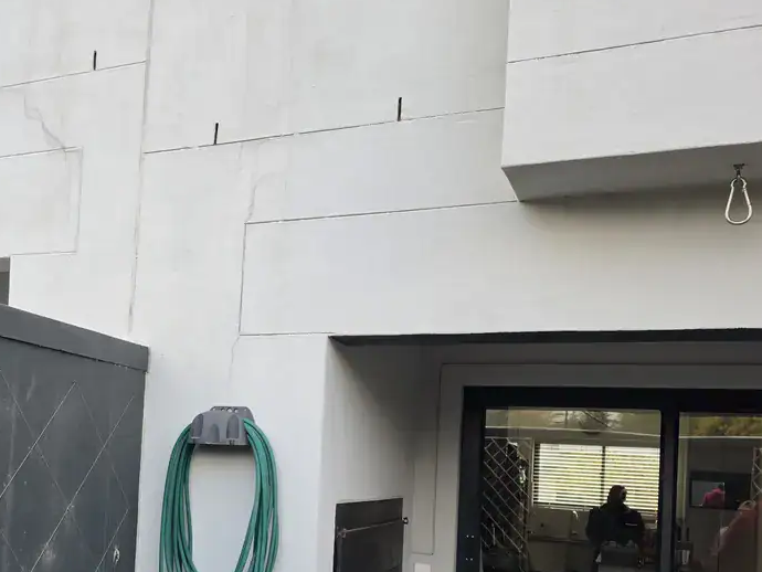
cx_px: 142
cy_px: 417
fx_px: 881
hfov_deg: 44.3
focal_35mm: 40
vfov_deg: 35.3
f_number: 1.4
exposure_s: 1/180
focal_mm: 6.5
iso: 25
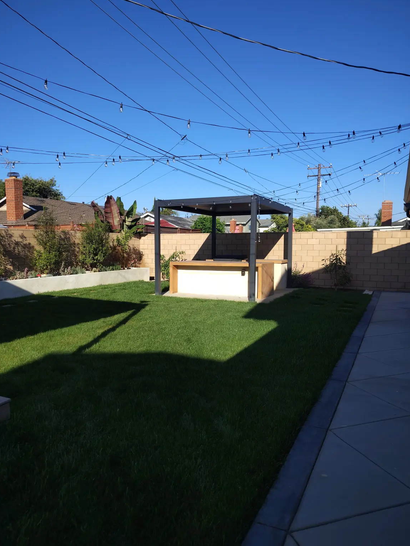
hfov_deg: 54.9
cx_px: 203
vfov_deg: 69.4
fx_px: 395
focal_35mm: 25
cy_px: 278
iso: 100
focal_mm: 5.56
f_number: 1.8
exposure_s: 1/1614
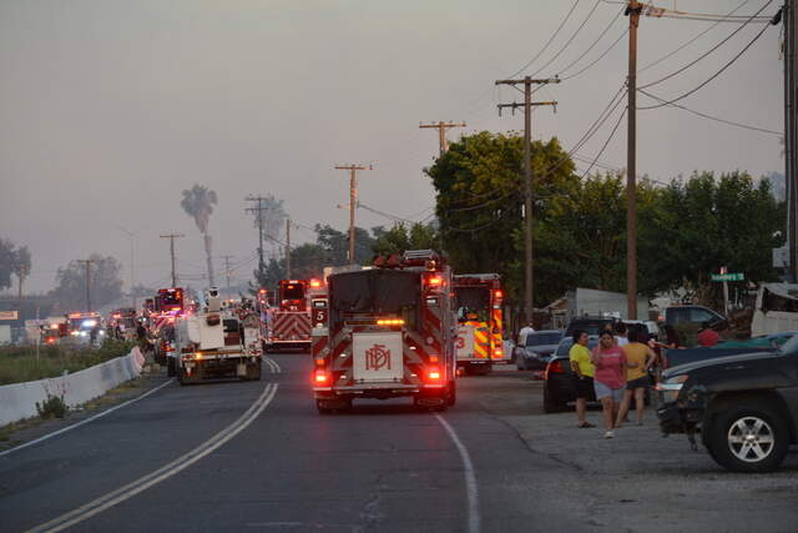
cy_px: 266
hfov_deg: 11.8
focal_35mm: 174
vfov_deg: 7.9
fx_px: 3858
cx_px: 399
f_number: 5.6
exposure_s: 1/125
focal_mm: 116
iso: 200
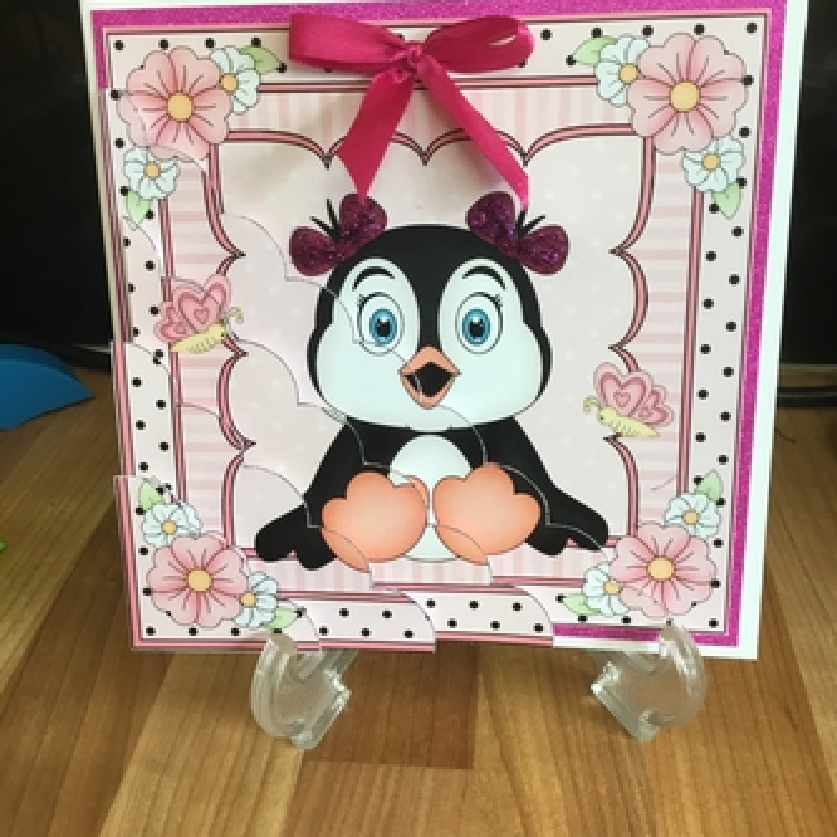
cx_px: 418
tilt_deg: -30.7
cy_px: 375
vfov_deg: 44.9
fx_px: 1012
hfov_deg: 44.9
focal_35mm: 37
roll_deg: +2.7
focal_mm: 3.3
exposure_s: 1/33
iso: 64
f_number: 2.4
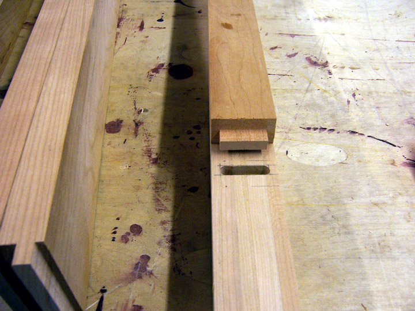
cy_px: 156
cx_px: 208
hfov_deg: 55.4
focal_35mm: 33
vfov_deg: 42.9
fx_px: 396
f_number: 3.4
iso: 140
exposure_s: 1/30
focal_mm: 5.5
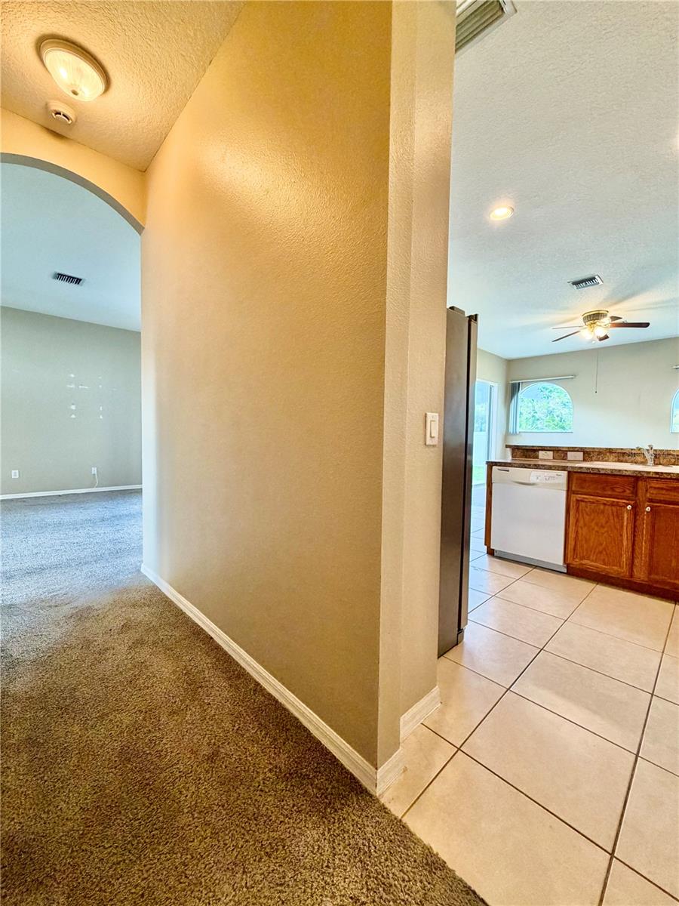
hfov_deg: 85.7
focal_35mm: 14
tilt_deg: -2.5
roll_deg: -1.0
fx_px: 366
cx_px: 340
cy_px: 453
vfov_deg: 102.1
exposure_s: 1/60
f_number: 2.2
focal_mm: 2.22
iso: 250
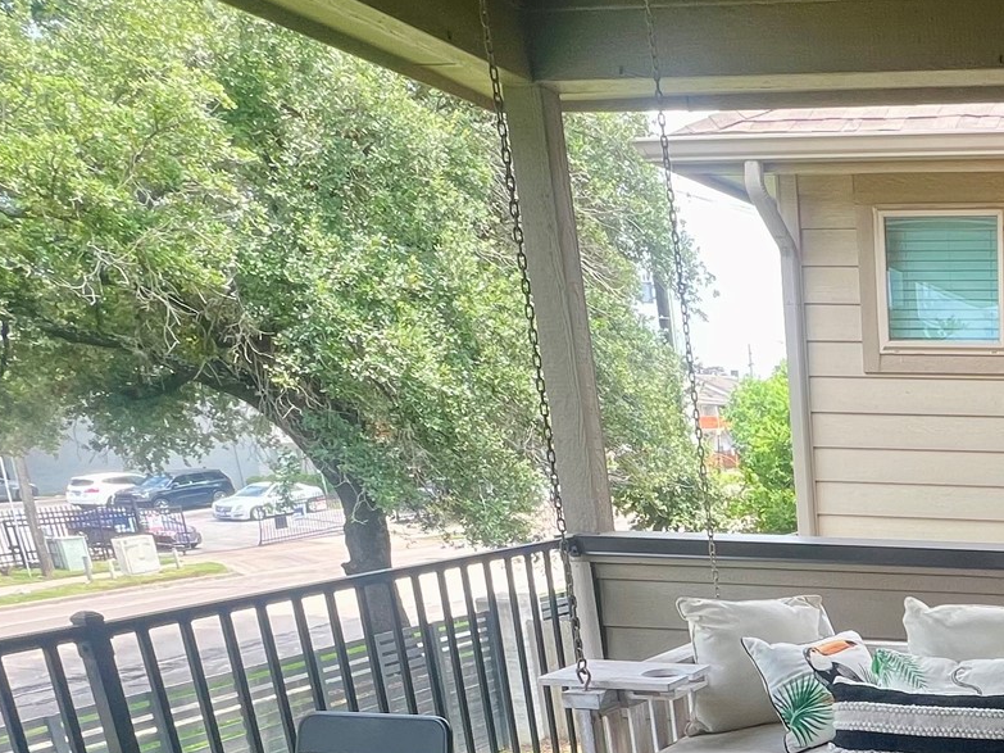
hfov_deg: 42.3
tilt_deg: -17.1
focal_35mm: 34
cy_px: 765
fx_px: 986
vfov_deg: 37.1
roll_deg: +0.3
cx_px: 1109
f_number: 1.8
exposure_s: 1/129
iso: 32
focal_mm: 1.57
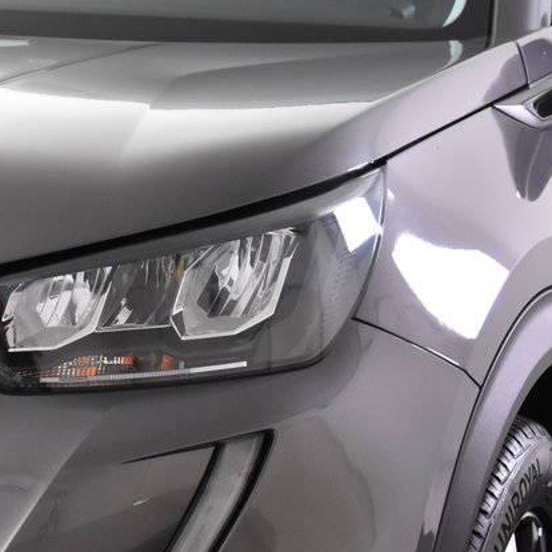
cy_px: 530
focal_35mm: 134
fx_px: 2418
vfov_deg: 12.9
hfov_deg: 12.6
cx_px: -197
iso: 1600
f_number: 4
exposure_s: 1/60
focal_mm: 34
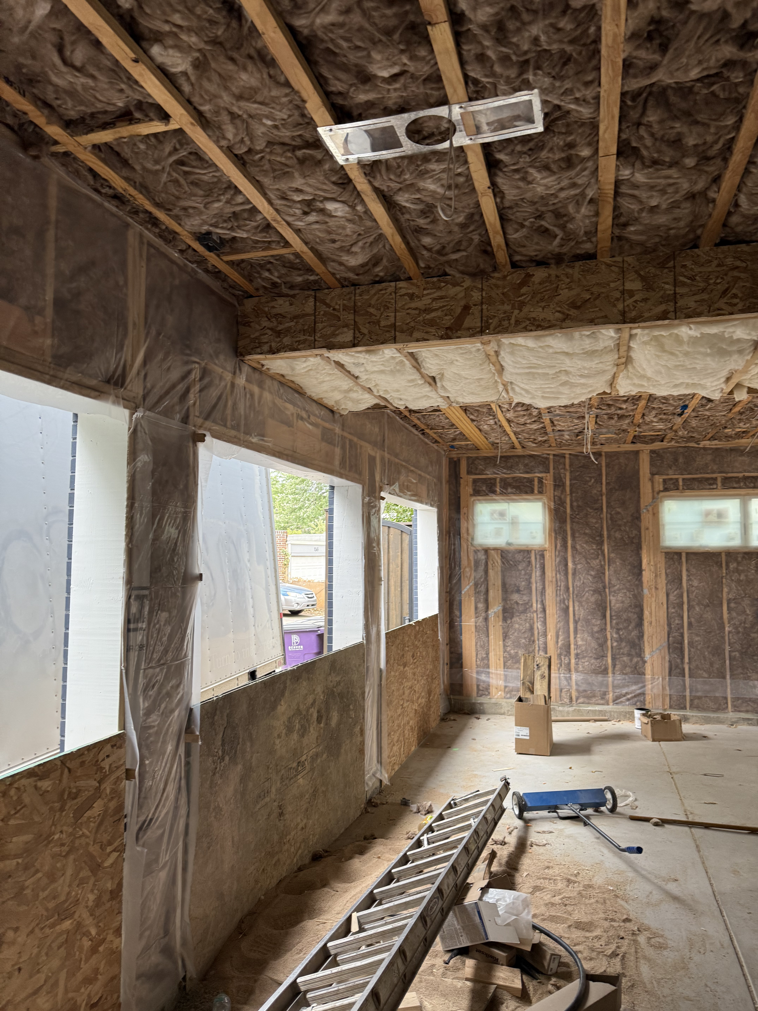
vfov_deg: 71.6
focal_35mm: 24
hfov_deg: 56.8
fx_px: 701
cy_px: 506
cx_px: 379
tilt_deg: +4.0
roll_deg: -1.7
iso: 200
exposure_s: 1/121
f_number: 1.78
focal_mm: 6.76
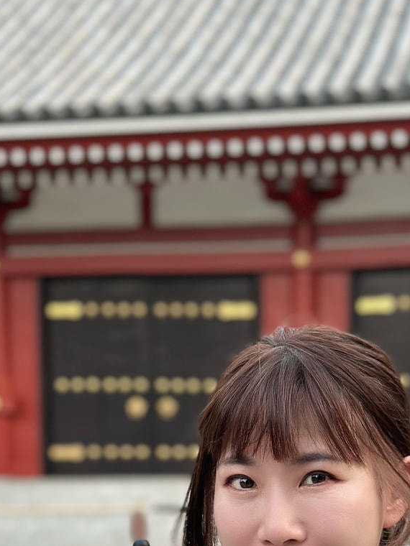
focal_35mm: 101
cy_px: 555
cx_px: 278
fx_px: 1595
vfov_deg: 18.9
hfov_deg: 14.6
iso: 80
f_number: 1.78
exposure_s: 1/224
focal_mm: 6.86
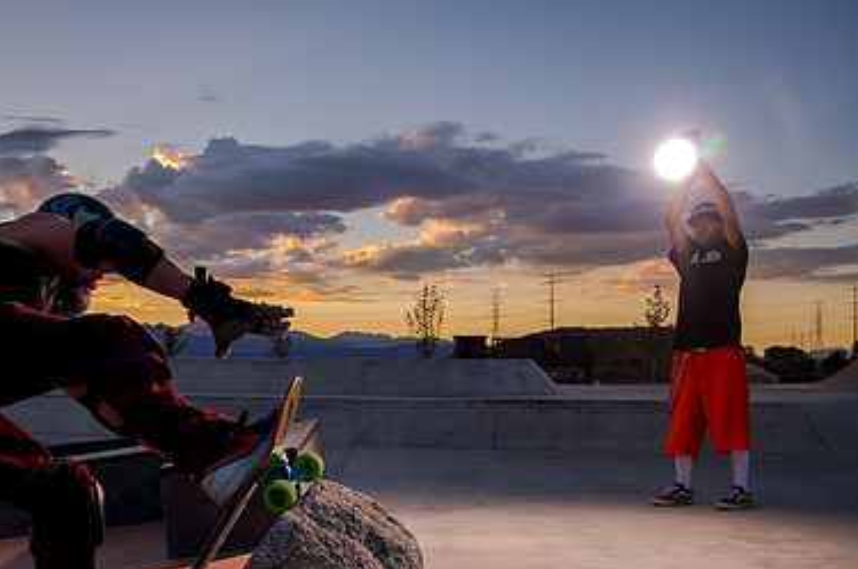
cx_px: 177
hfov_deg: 41.8
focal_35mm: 45
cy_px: 378
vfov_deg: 29.6
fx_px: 1071
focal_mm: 24
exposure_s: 1/640
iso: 250
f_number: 4
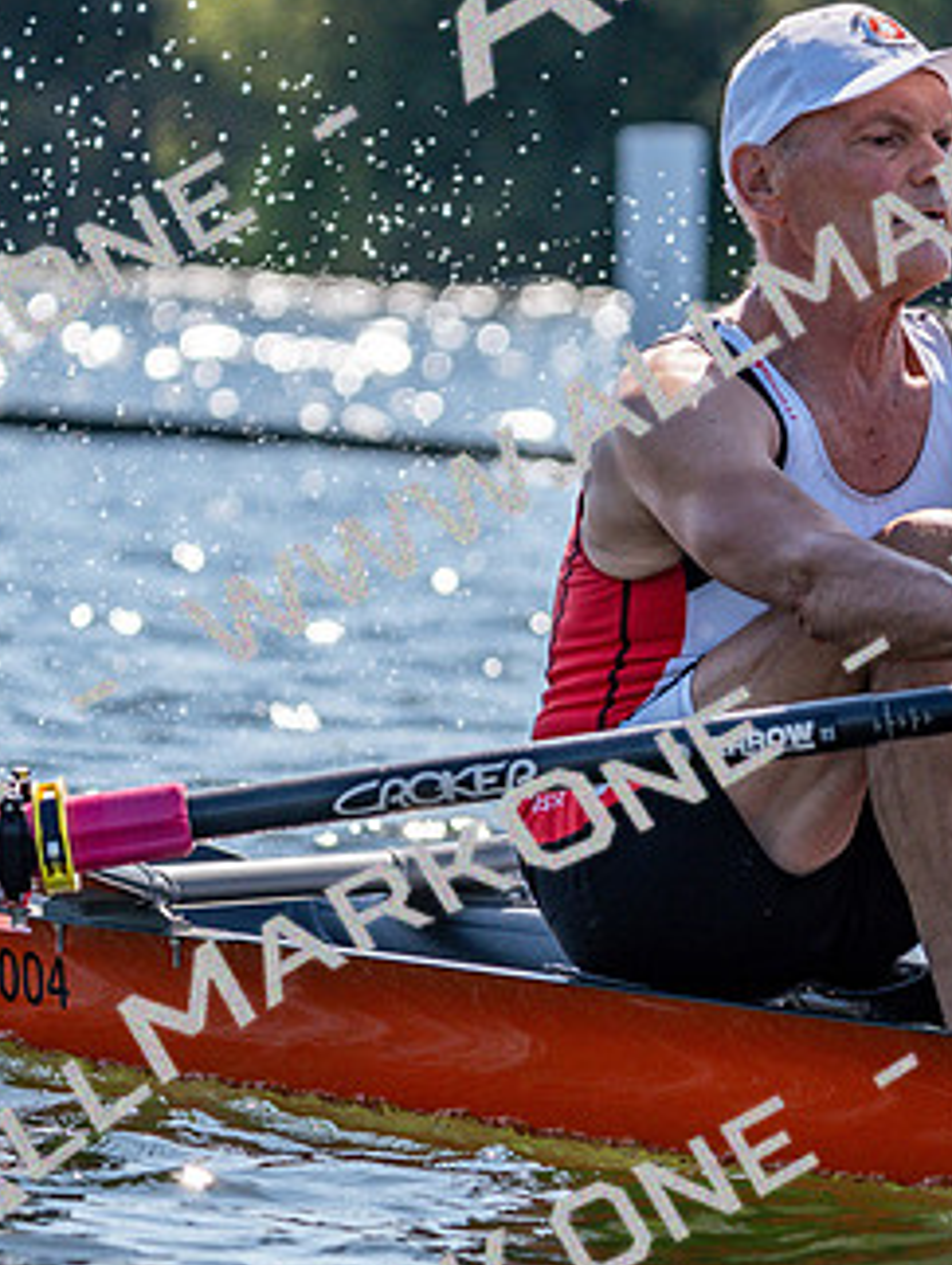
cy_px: 676
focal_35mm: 345
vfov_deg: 5.7
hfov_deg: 4.3
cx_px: 666
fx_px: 12626
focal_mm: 200
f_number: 5.6
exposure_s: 1/1600
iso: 250
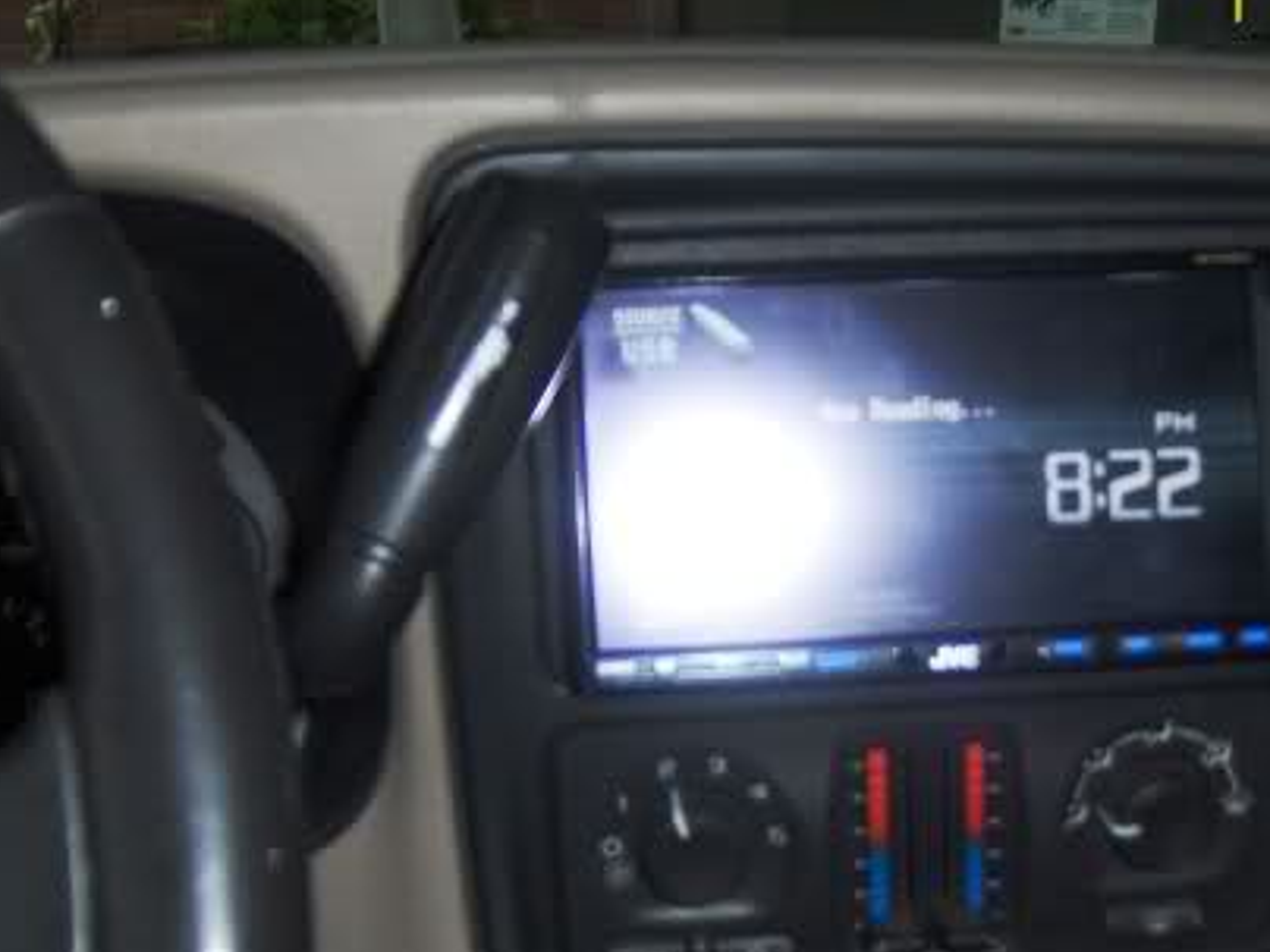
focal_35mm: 52
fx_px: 1908
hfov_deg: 36.4
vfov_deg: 27.9
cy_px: 625
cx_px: 868
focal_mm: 7.5
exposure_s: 1/60
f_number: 2.8
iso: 100
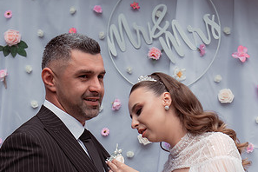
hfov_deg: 29.2
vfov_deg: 18.9
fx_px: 494
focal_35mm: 69
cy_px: 193
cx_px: 115
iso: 200
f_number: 4.5
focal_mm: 30
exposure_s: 1/400
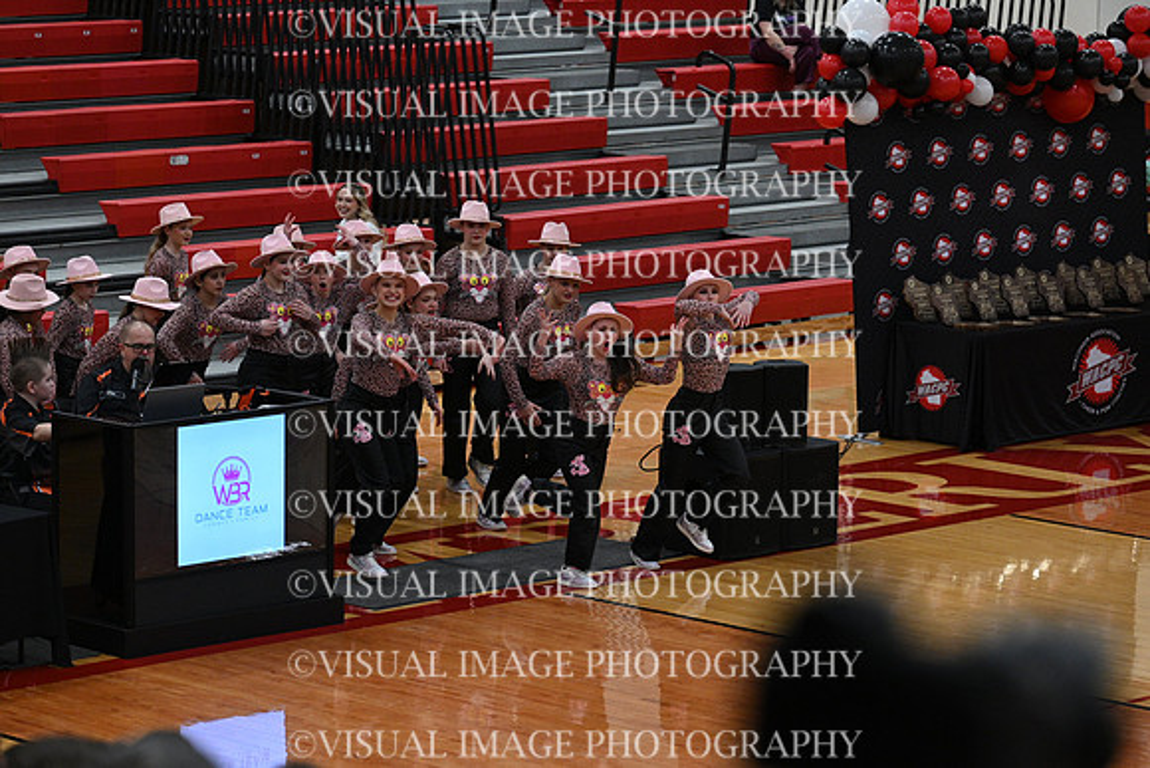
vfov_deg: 10.2
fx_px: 4313
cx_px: 575
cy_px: 384
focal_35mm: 135
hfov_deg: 15.2
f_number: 4
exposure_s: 1/400
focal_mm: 135
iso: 4000
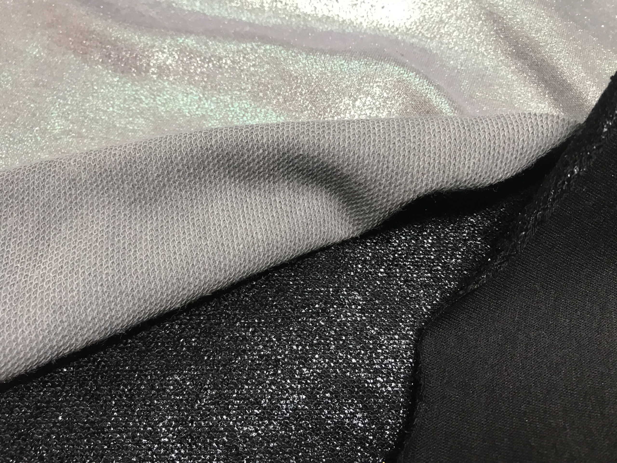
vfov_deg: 49.7
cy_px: 232
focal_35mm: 28
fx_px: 499
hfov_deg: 63.4
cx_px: 308
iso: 50
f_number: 1.8
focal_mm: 3.99
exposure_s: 1/17
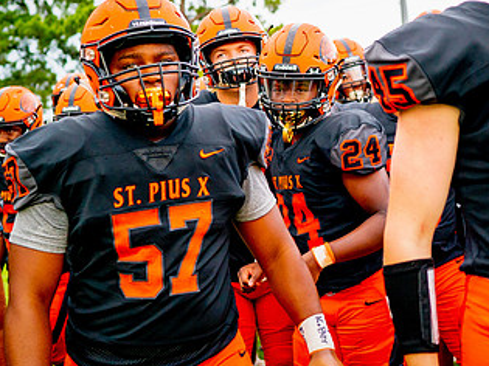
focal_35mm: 62
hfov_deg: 30.7
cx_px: 369
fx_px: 876
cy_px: 88
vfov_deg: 23.4
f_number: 2.8
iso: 400
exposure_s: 1/800
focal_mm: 35
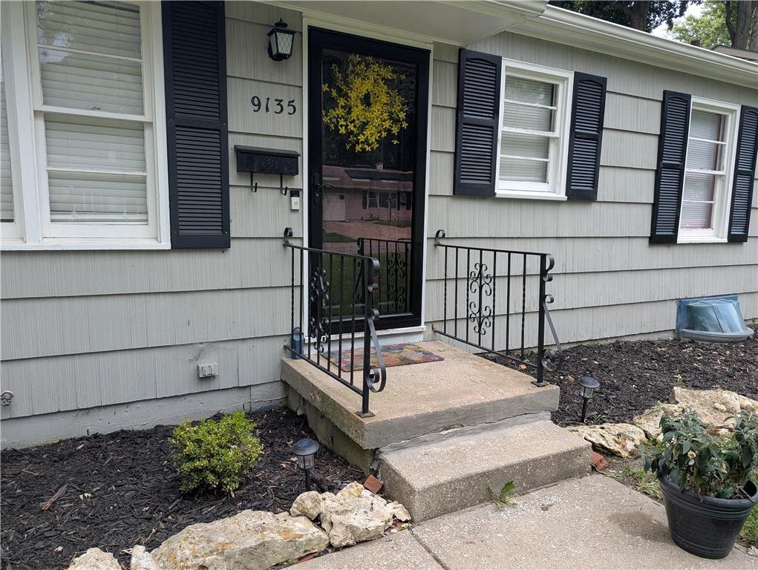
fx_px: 526
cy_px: 285
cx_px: 379
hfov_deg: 71.5
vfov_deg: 56.9
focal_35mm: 24
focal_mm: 6.81
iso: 41
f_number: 1.85
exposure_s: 1/336
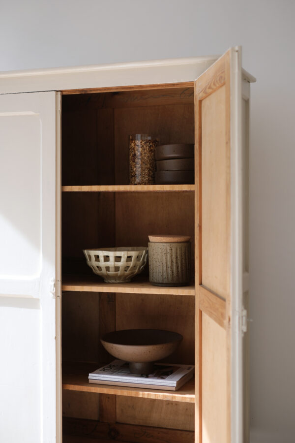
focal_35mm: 53
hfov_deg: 25.5
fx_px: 651
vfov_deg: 37.5
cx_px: 148
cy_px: 222
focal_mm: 35
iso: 125
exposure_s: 1/210
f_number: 2.8
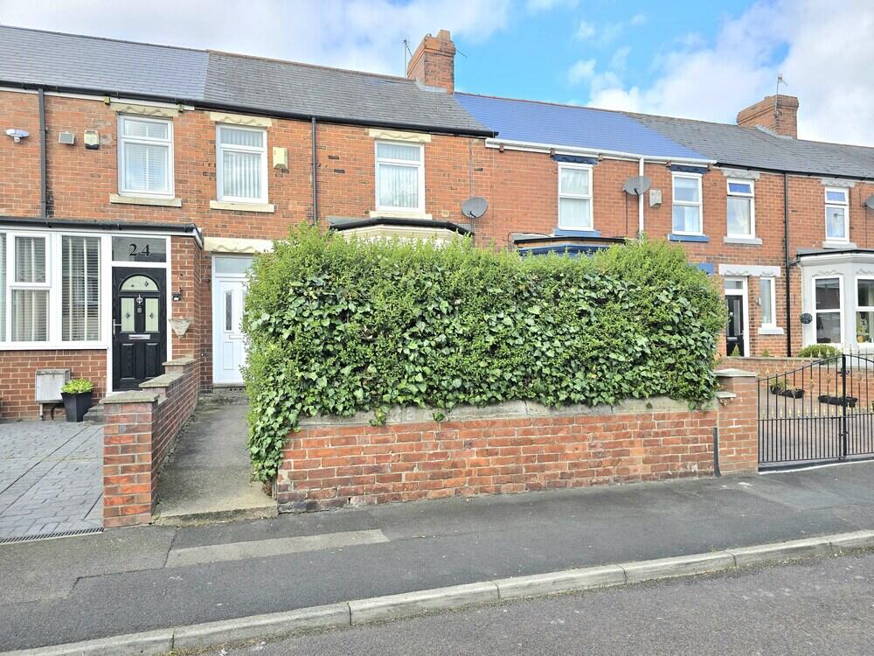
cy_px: 328
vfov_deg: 58.9
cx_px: 437
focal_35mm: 23
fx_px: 581
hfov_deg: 73.9
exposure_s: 1/455
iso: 12
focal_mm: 6.3
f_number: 1.7
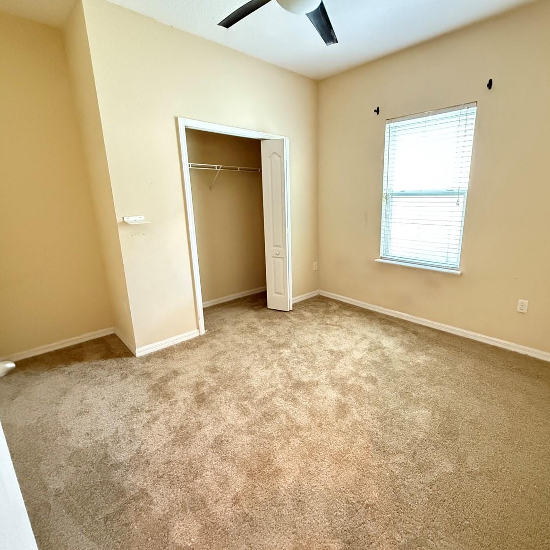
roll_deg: +0.7
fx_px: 306
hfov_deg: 83.5
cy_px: 268
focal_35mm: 17
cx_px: 313
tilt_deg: -12.5
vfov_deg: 83.9
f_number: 2.2
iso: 1250
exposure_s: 1/60
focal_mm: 2.22
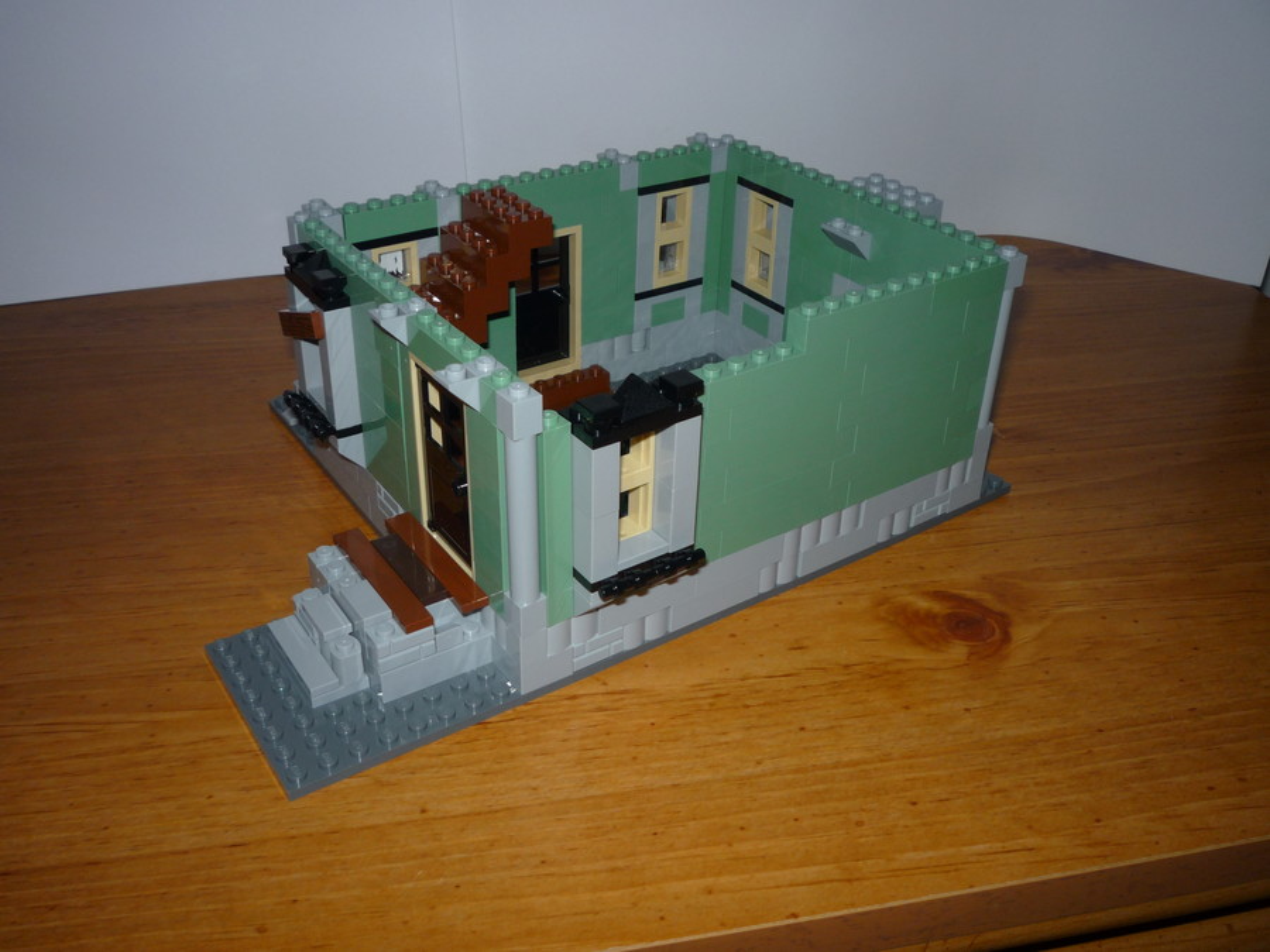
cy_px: 476
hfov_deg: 56.8
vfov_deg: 44.2
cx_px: 635
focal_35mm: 32
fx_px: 1174
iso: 100
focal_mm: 5.2
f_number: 4
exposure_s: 1/30
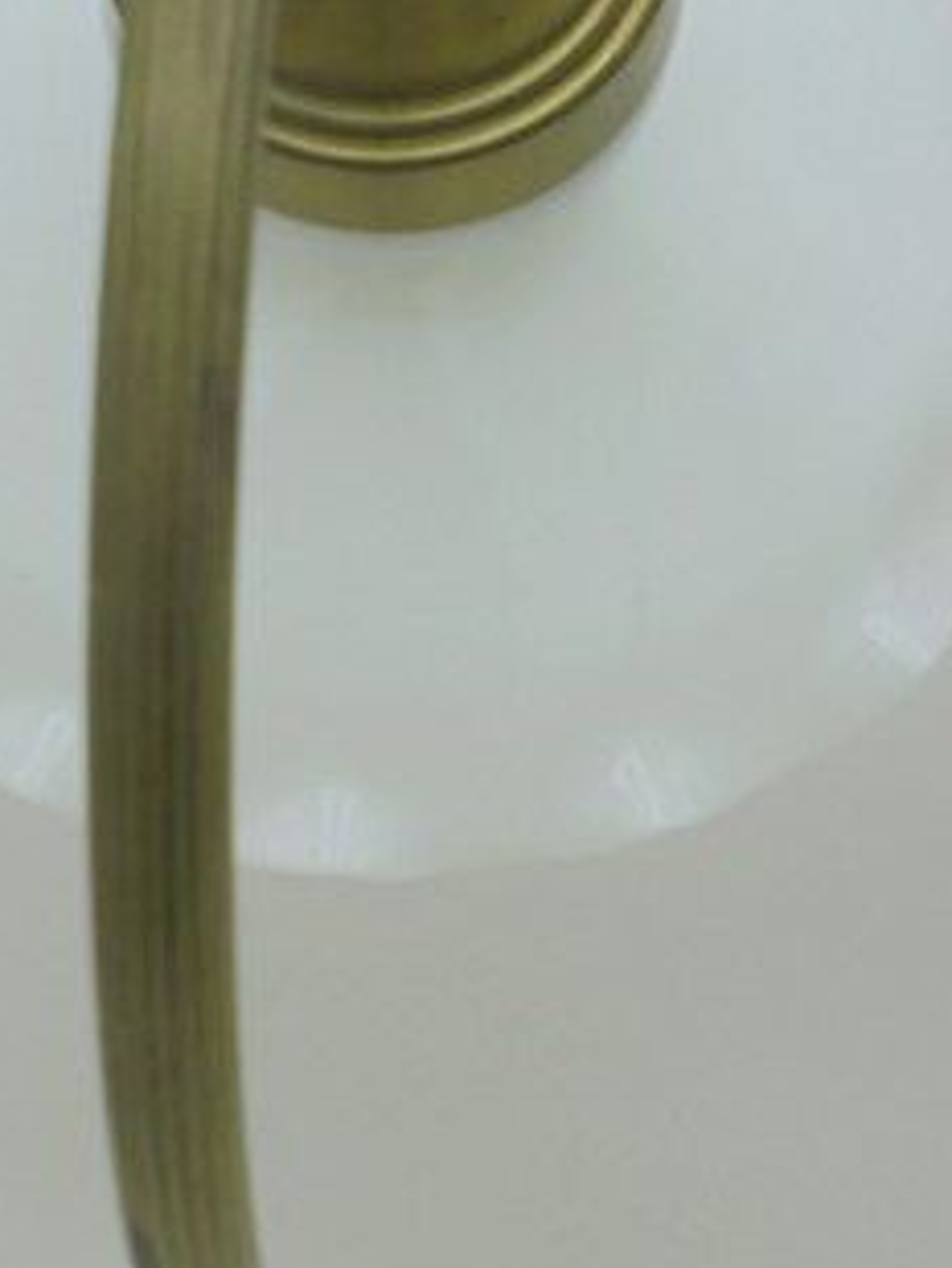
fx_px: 3628
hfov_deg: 14.9
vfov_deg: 19.5
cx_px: 441
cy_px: 1141
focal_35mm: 99
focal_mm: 6.1
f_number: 4
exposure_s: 1/80
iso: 100
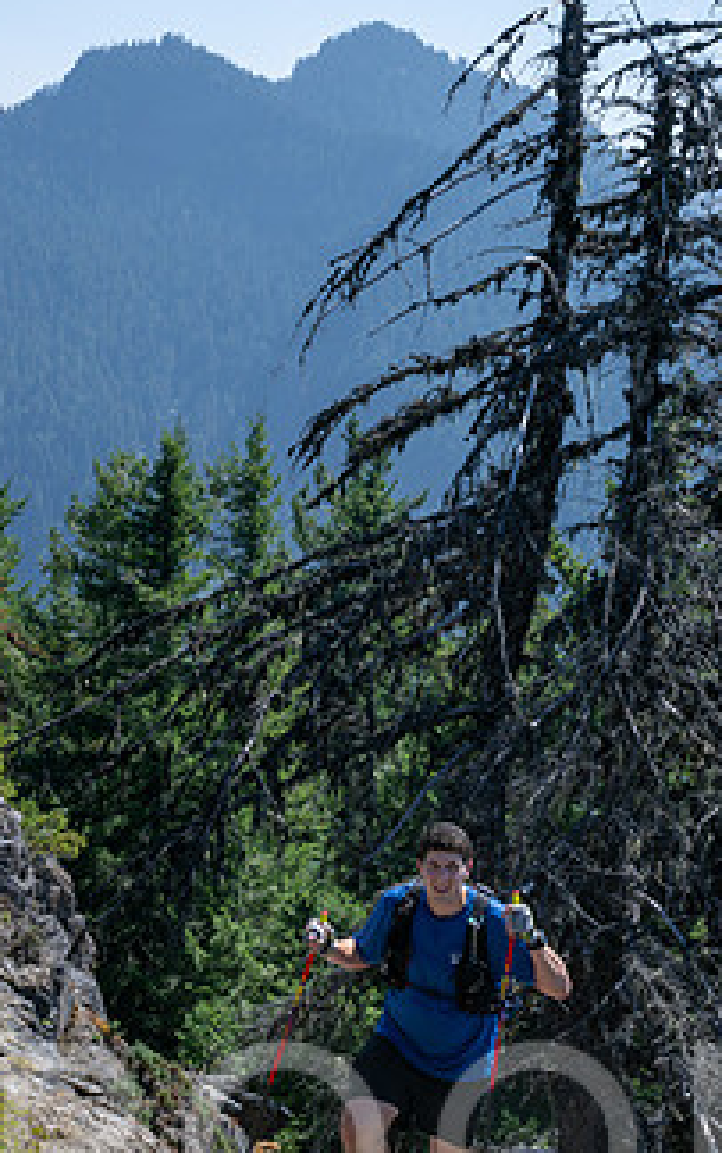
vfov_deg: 25.2
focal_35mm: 82
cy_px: 616
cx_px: 313
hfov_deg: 15.9
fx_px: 2577
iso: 400
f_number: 22
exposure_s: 1/250
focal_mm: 58
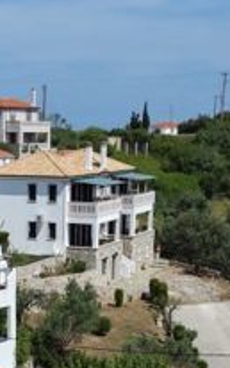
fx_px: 871
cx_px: 42
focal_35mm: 87
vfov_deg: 21.8
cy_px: 459
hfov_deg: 14.9
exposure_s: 1/8000
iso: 200
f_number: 1.8
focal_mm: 8.67
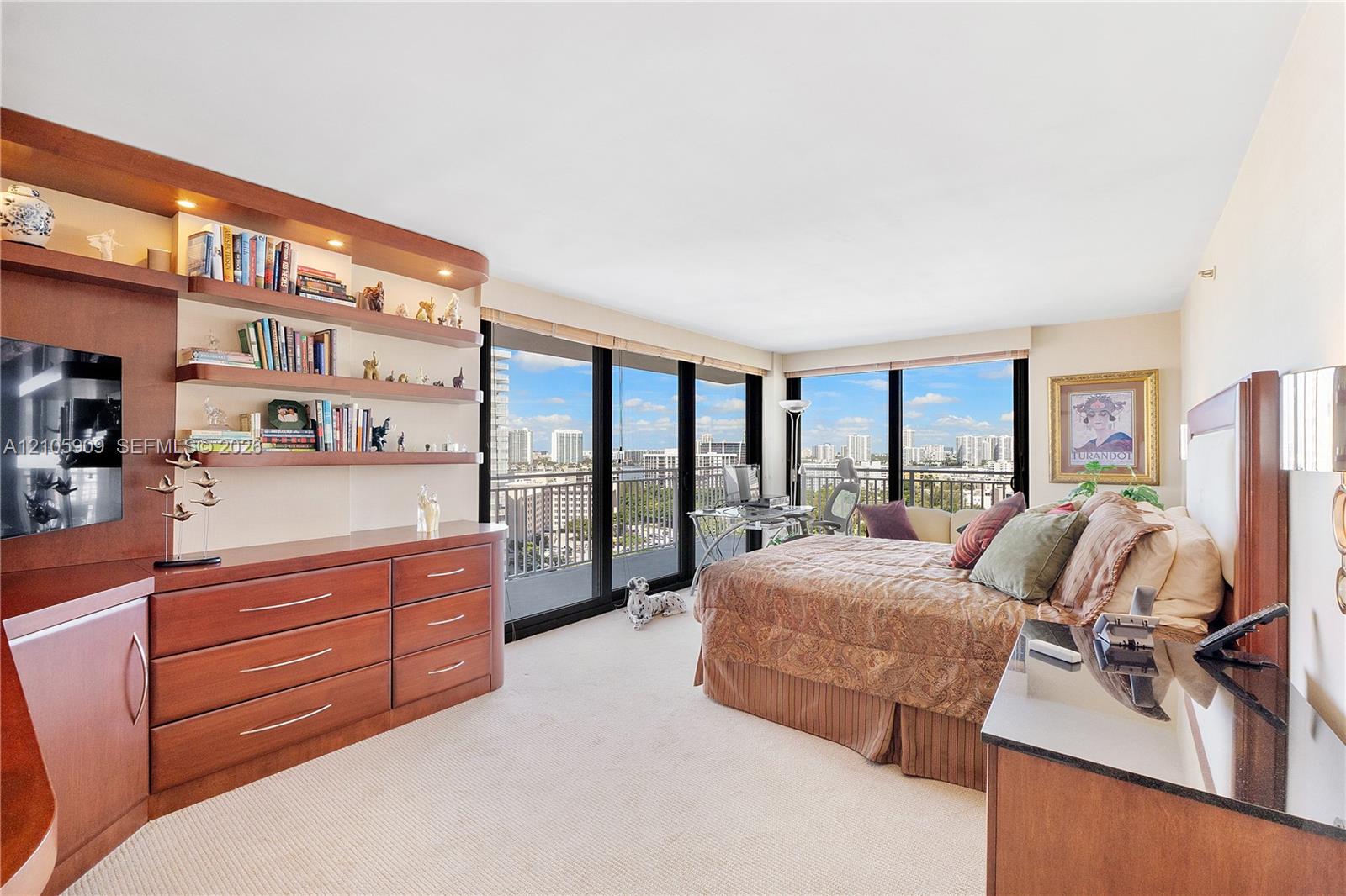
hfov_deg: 100.4
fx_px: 561
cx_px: 673
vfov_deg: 77.3
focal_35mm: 15
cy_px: 448
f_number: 8
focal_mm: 10
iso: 500
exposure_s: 1/30
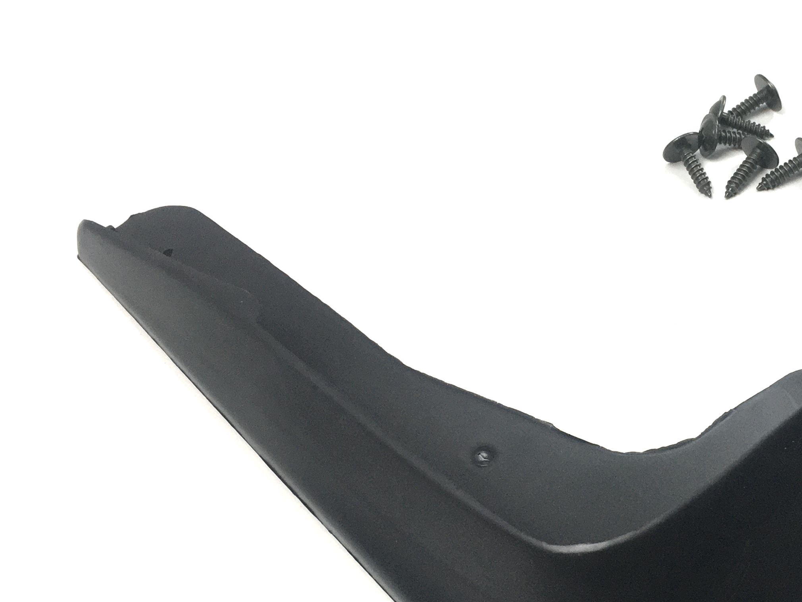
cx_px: 706
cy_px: 359
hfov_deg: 31.8
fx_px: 1344
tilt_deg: -47.5
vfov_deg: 25.2
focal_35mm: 58
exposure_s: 1/100
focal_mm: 4.15
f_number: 2.2
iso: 40
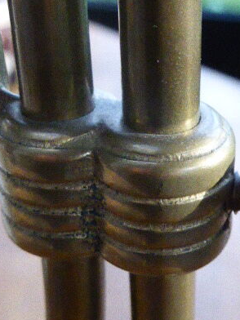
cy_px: 136
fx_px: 740
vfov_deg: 24.4
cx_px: 146
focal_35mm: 80
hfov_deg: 18.4
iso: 1600
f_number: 4.2
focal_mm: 8.5
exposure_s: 1/160
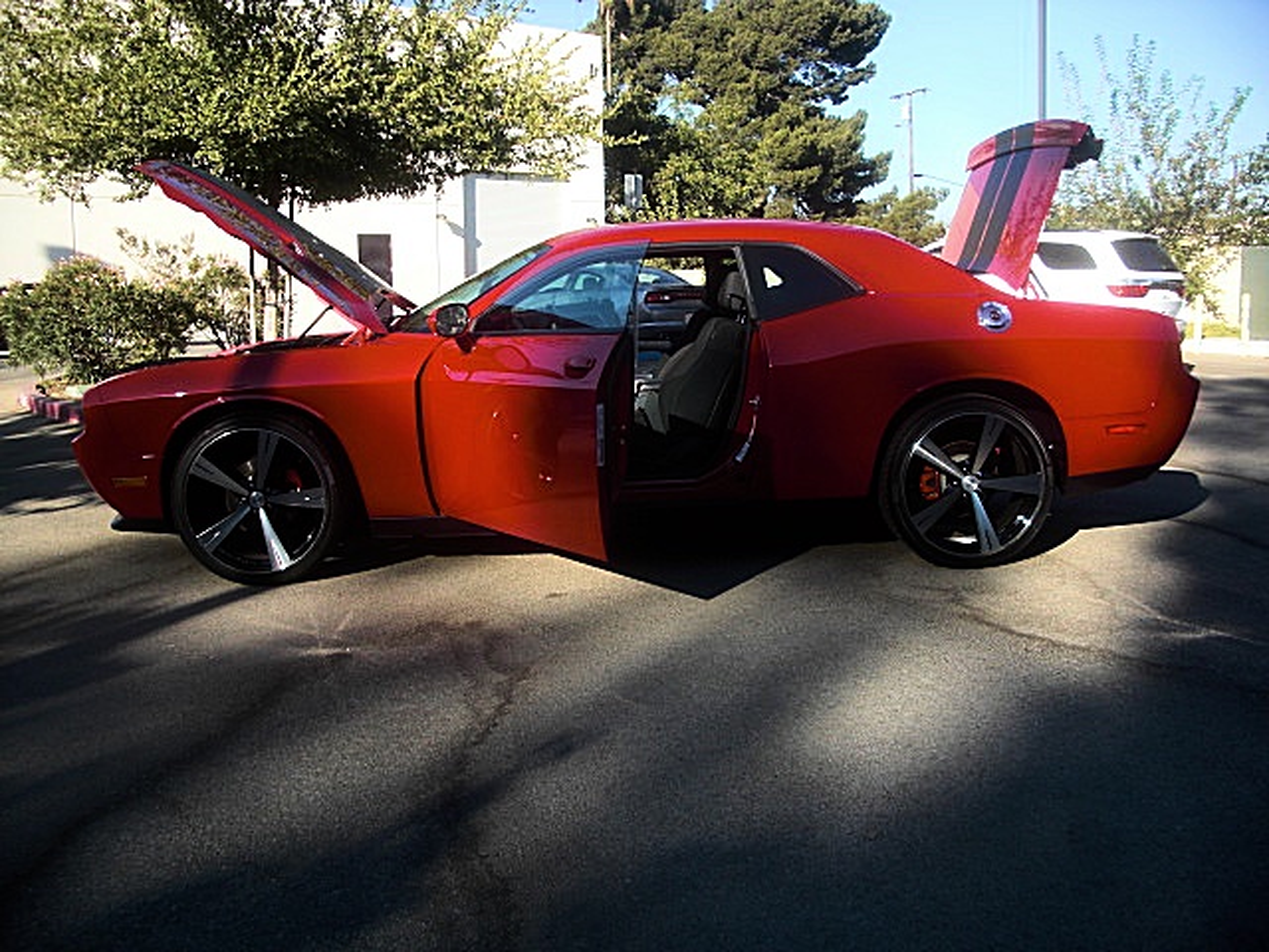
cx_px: 634
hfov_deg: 51.4
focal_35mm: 36
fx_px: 1320
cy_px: 476
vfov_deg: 39.7
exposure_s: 1/400
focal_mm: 6.3
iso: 50
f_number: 2.8
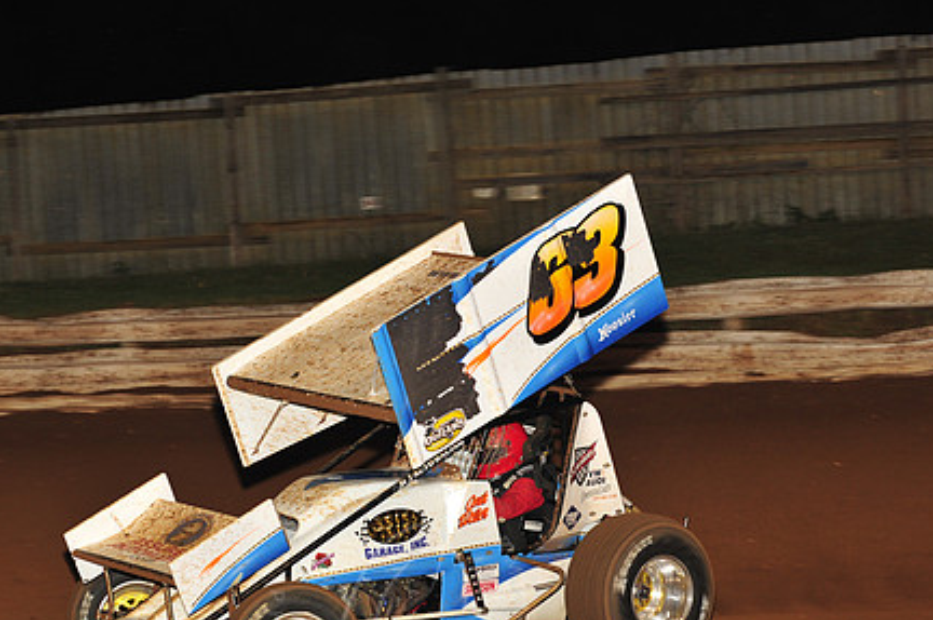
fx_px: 3650
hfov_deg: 14.6
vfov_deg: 9.7
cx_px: 397
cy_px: 410
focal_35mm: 141
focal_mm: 105
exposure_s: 1/320
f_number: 7.1
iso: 1000
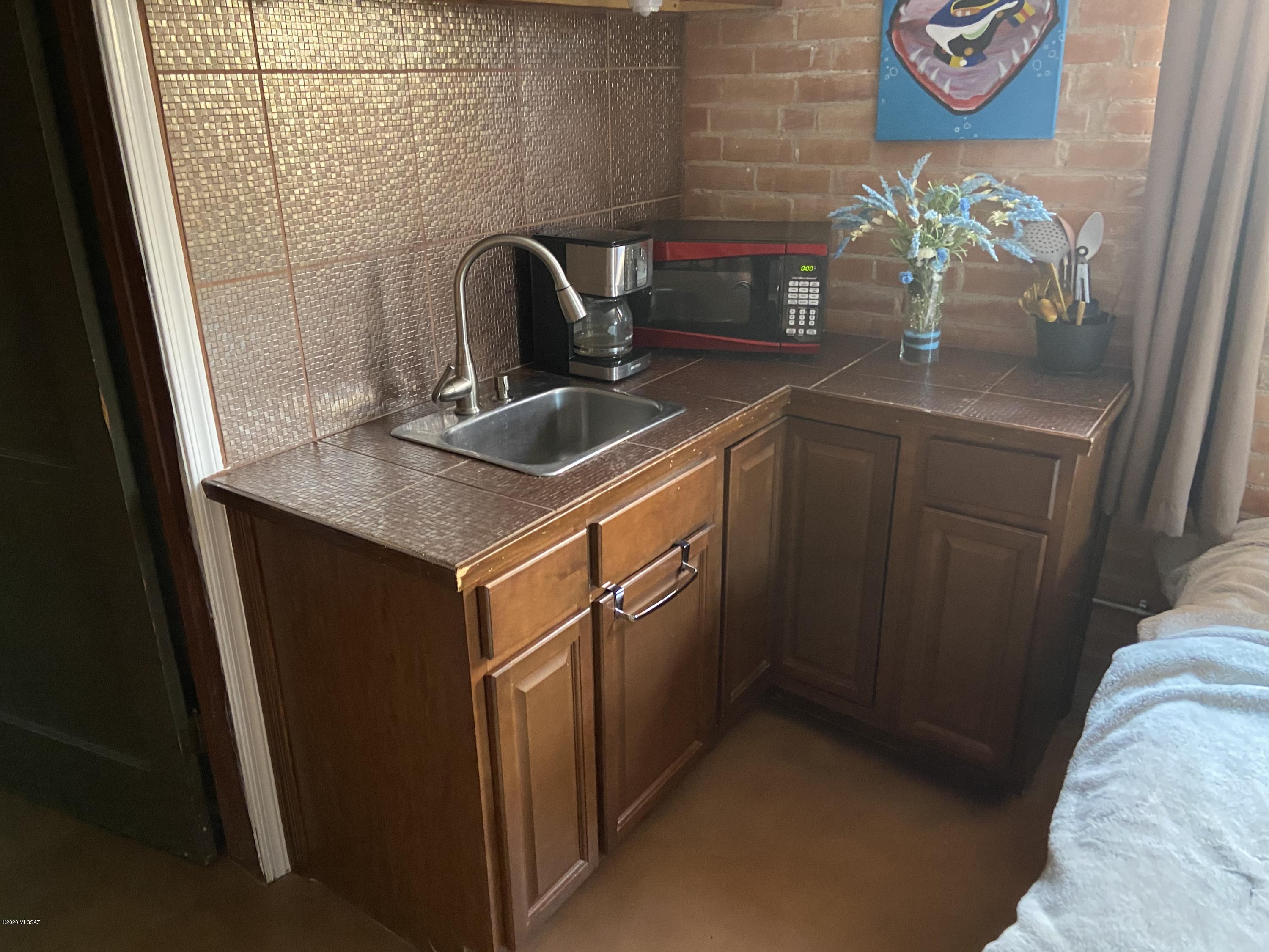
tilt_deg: -22.6
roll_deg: +2.1
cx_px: 634
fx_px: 953
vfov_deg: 53.1
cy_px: 476
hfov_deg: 67.3
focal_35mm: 26
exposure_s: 1/60
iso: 250
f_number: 1.8
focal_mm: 4.25
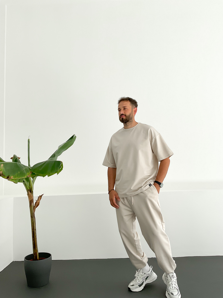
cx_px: 112
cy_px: 149
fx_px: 249
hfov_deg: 48.2
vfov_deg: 61.7
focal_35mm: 29
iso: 16
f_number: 1.8
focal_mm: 3
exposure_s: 1/400
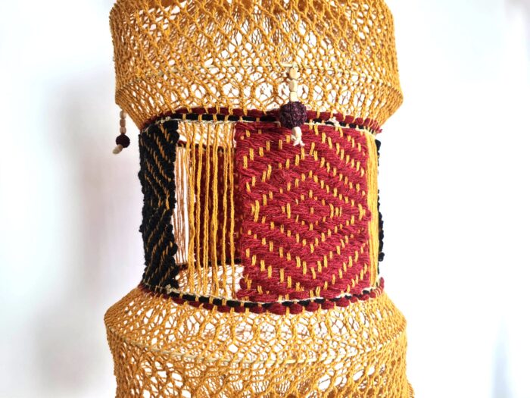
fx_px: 398
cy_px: 199
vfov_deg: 53.1
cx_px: 265
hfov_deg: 67.3
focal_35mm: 26
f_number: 1.8
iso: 100
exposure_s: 1/120
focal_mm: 5.4
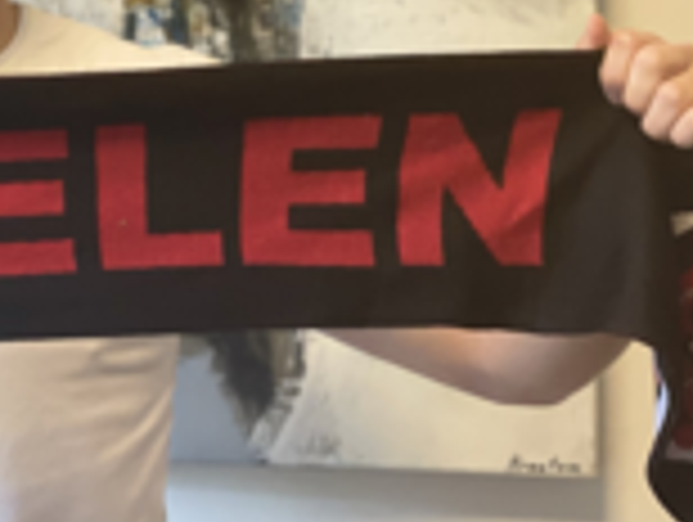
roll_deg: +0.1
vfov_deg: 10.8
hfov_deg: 14.2
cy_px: -81
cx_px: -130
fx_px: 2707
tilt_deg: -1.4
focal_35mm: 135
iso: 160
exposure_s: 1/50
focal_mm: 6
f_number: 2
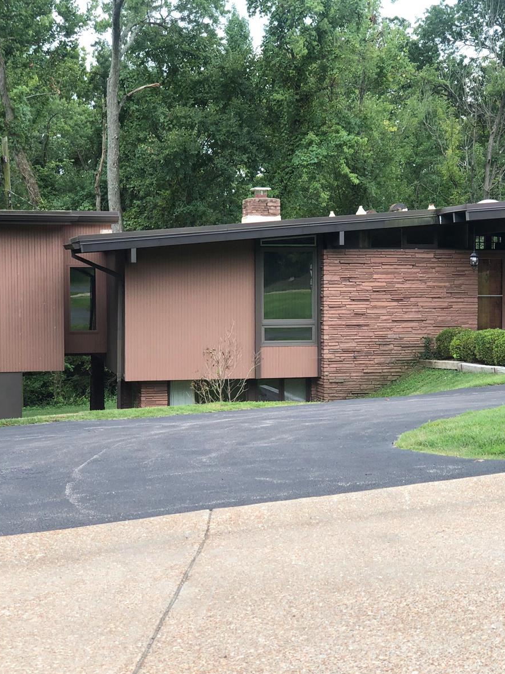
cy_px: 336
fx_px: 1362
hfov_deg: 20.9
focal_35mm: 70
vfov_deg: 27.8
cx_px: 364
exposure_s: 1/123
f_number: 2.4
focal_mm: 6
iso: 16
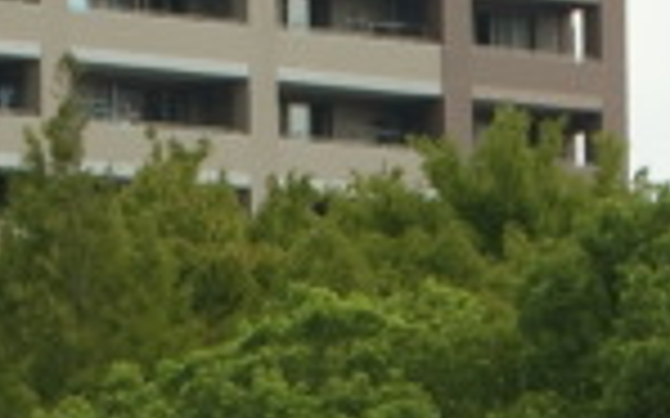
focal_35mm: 510
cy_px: 814
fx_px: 9309
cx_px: 130
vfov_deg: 2.6
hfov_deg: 4.1
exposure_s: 1/250
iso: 64
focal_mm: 19.6
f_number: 5.8
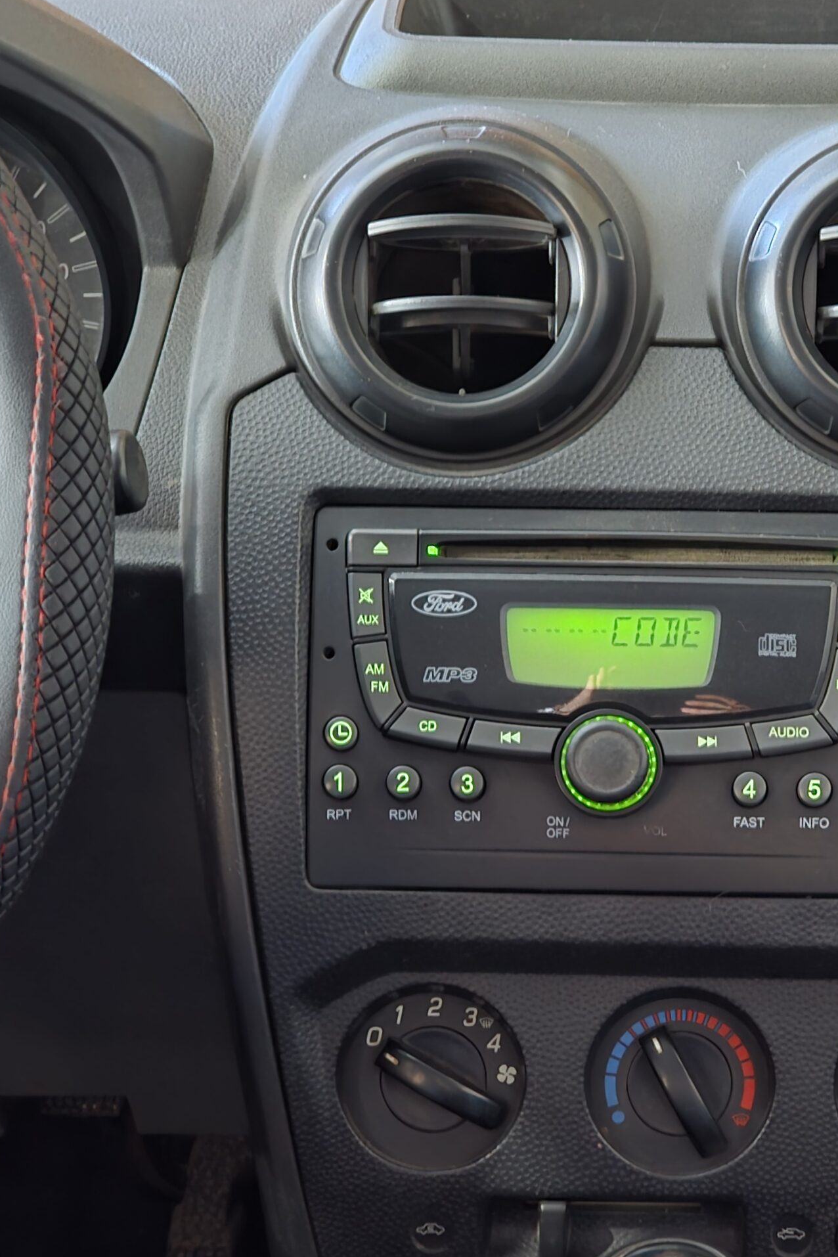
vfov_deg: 21.2
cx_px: 730
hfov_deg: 14.1
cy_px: 627
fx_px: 3352
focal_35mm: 96
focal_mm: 7.9
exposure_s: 1/8.33
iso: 1000
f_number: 2.4
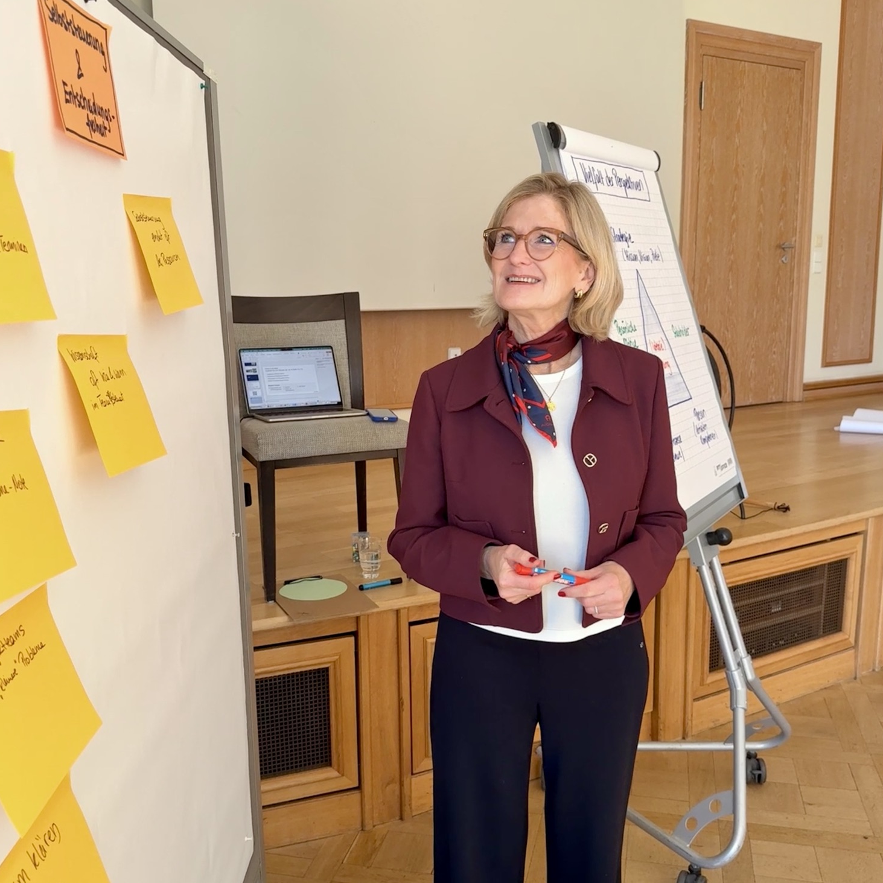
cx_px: 446
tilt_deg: -9.1
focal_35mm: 29
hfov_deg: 55.6
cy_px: 457
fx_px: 837
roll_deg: +1.2
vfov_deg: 55.6
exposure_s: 1/121
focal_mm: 6.76
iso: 125
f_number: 1.78
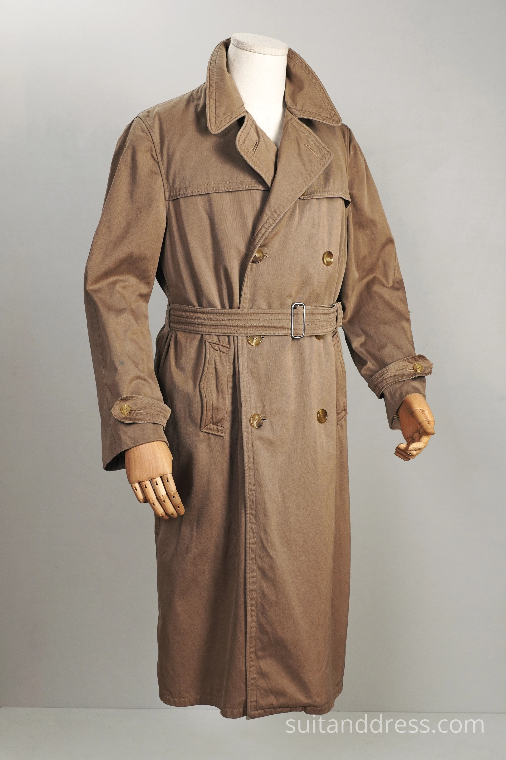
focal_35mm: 48
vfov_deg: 41.1
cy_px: 380
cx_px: 253
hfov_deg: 28.1
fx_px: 1012
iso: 320
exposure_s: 1/50
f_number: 5.6
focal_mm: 32
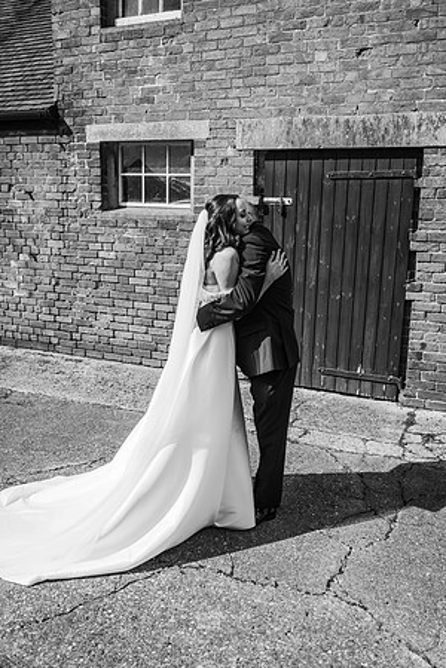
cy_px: 334
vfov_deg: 58.7
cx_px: 223
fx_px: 595
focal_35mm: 32
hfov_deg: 41.1
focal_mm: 32
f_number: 5.6
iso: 64
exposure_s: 1/500
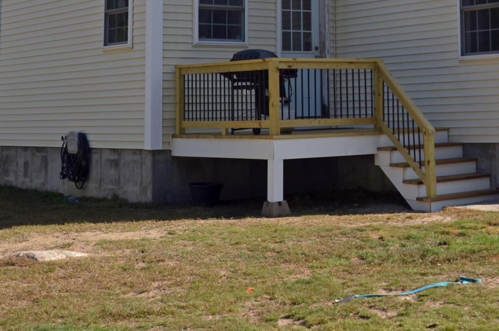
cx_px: 467
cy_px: -87
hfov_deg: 23.4
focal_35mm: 84
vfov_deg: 15.4
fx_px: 1167
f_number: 6.3
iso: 100
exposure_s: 1/250
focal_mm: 21
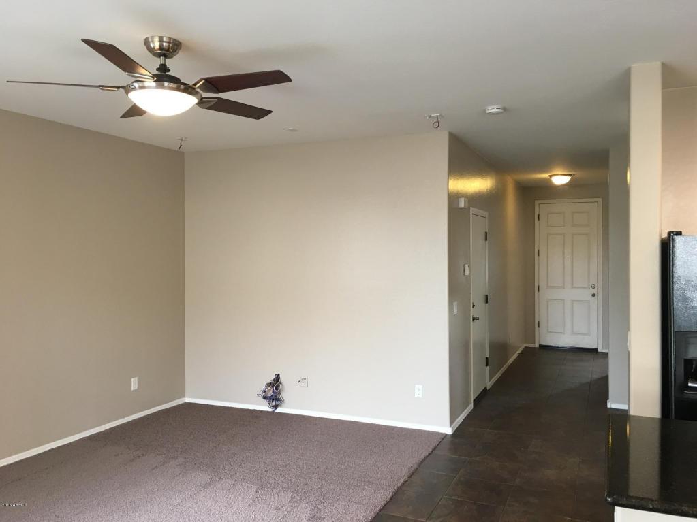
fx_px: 584
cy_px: 261
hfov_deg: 61.7
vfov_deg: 48.2
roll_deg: -0.5
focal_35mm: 29
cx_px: 348
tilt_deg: +0.4
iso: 80
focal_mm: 4.15
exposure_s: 1/30
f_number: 2.2
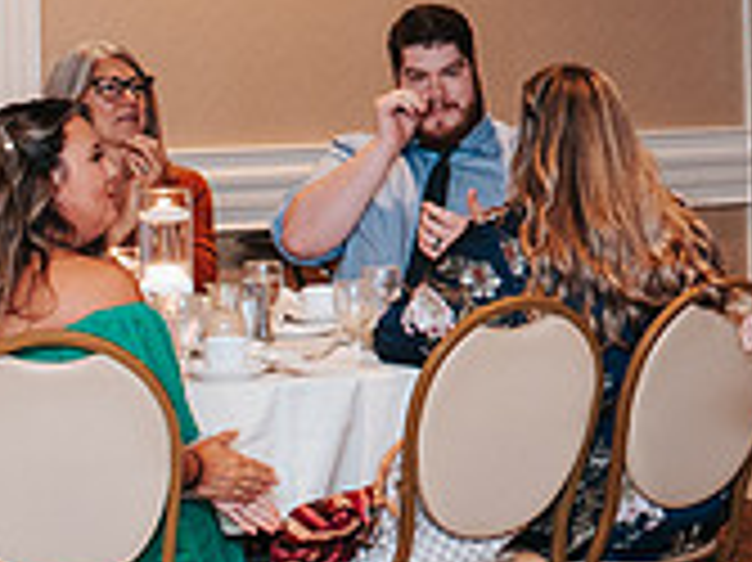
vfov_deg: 7.5
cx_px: 1087
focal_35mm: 197
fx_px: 4277
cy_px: 107
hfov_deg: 9.8
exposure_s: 1/160
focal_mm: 35
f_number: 2.8
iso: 1000
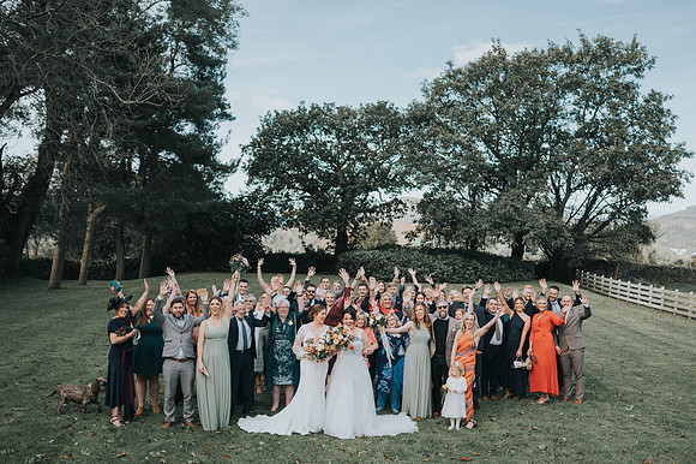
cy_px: 260
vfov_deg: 31.4
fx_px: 824
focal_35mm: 43
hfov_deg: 45.8
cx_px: 340
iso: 160
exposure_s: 1/1600
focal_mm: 35
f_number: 2
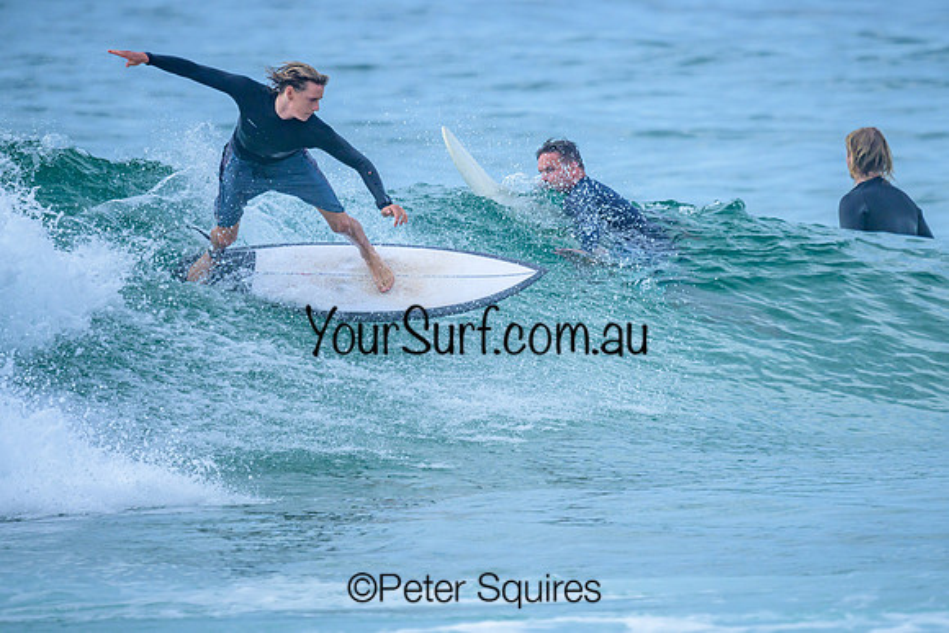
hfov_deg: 1.9
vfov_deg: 1.3
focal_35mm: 1073
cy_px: 302
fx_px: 28291
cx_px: 505
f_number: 6.3
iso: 450
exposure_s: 1/3200
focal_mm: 800
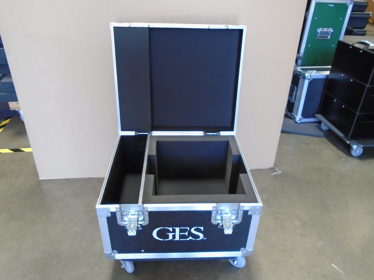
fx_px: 281
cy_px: 140
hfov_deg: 67.3
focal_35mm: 26
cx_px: 187
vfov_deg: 53.1
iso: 320
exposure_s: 1/30
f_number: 3.2
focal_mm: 4.6
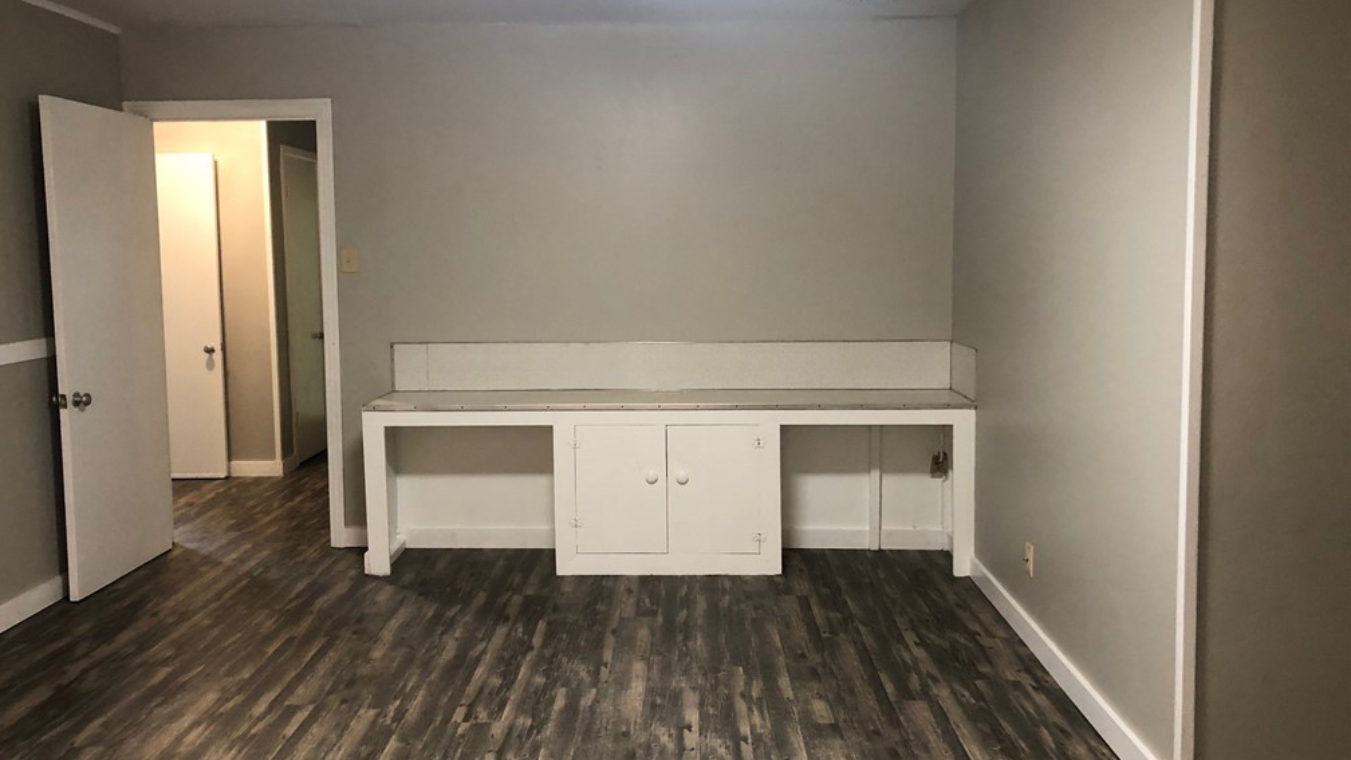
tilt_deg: -6.6
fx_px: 1111
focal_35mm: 31
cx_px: 666
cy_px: 350
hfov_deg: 62.6
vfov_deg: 37.8
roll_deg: -0.1
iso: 64
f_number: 1.8
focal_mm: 3.99
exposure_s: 1/15
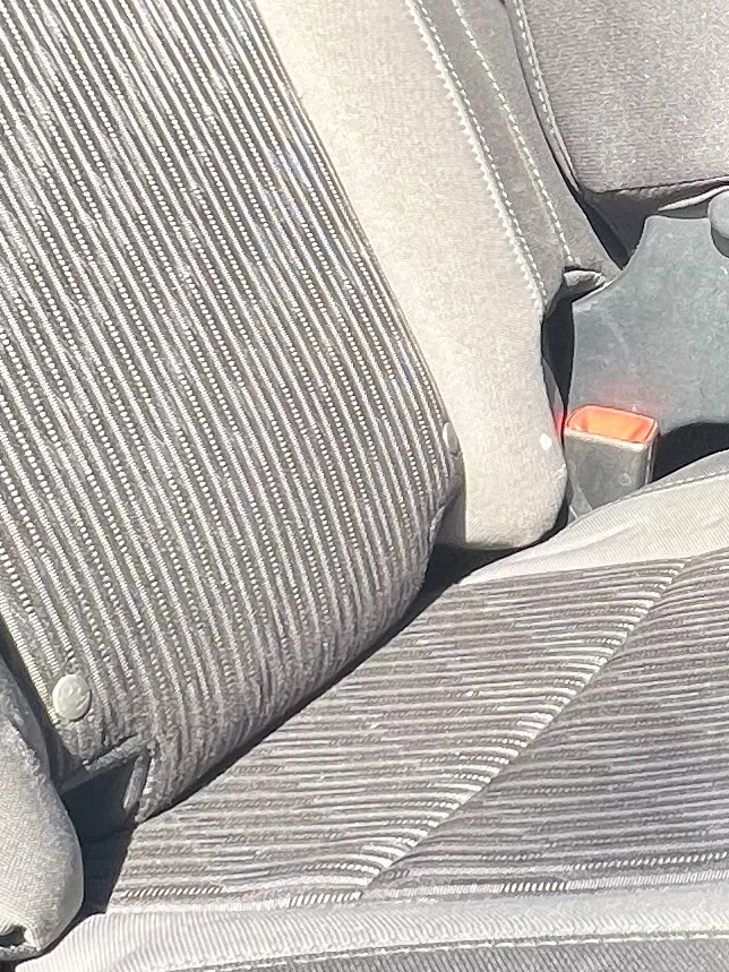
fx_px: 1713
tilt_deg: -10.7
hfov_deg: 22.2
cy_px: 227
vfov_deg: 31.1
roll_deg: +2.1
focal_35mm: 61
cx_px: 880
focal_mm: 1.57
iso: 40
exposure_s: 1/99
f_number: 1.8
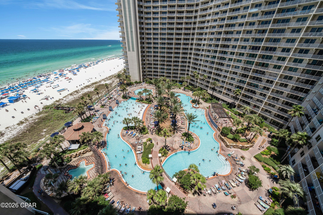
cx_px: 162
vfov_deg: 90.0
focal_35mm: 12
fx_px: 108
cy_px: 108
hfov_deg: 112.6
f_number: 10
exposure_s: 1/200
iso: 100
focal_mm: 12
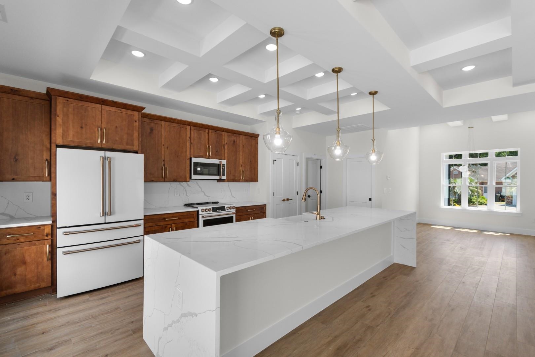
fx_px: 223
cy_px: 178
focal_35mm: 15
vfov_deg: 77.3
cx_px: 268
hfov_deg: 100.4
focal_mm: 10
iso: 100
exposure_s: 1/80
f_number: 4.5
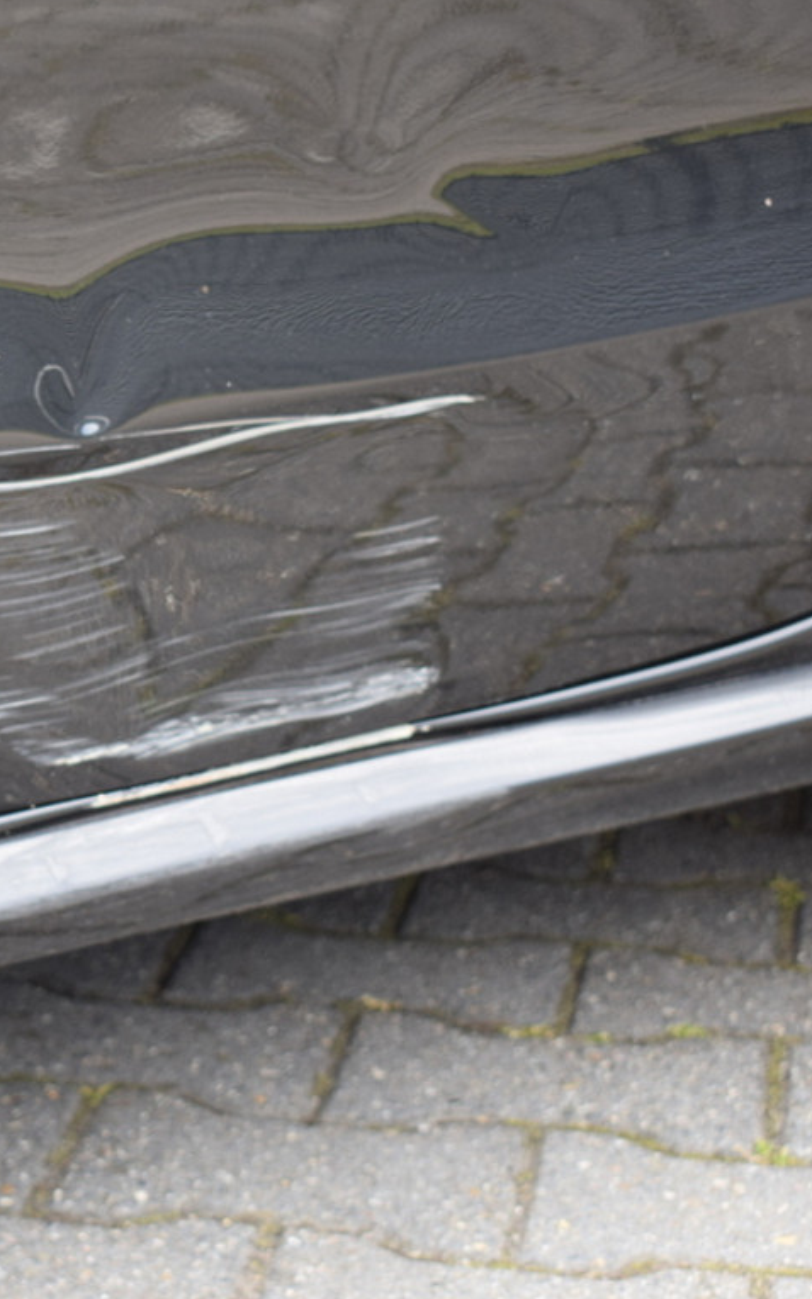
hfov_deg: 12.9
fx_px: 3468
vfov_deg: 21.2
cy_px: 583
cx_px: -243
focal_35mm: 98
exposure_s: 1/100
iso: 400
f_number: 5
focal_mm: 35
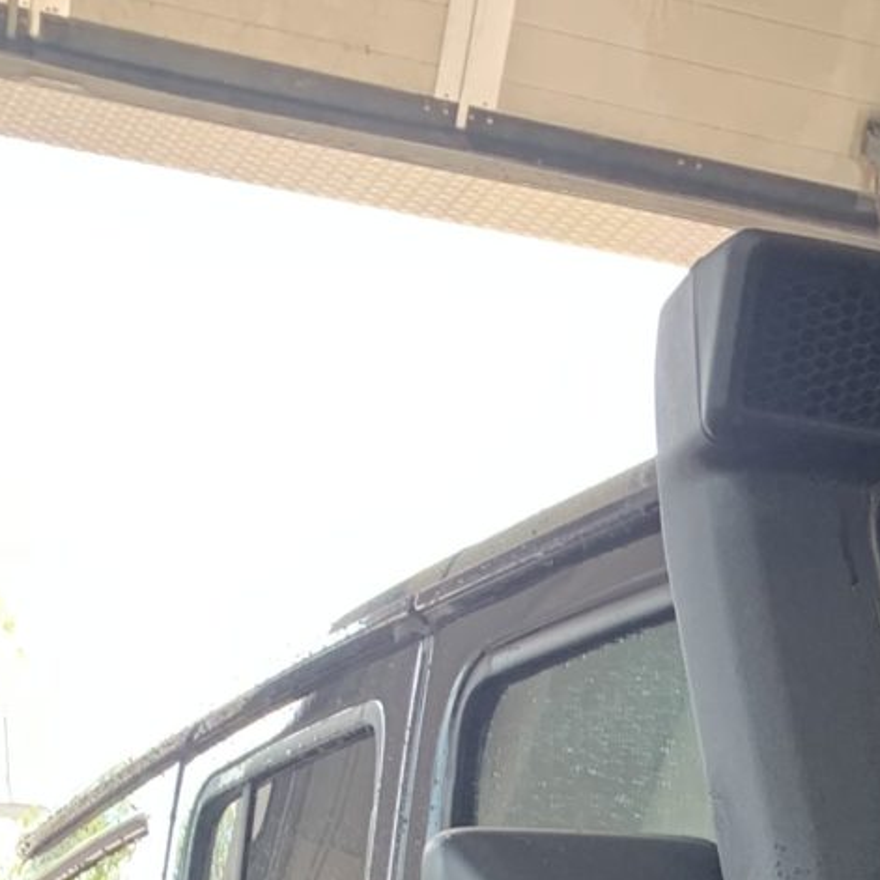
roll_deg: -0.3
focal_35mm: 125
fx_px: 3595
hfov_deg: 12.7
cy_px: 2212
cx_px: 1584
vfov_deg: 11.3
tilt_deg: -10.4
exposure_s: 1/122
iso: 50
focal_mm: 4.25
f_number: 1.8
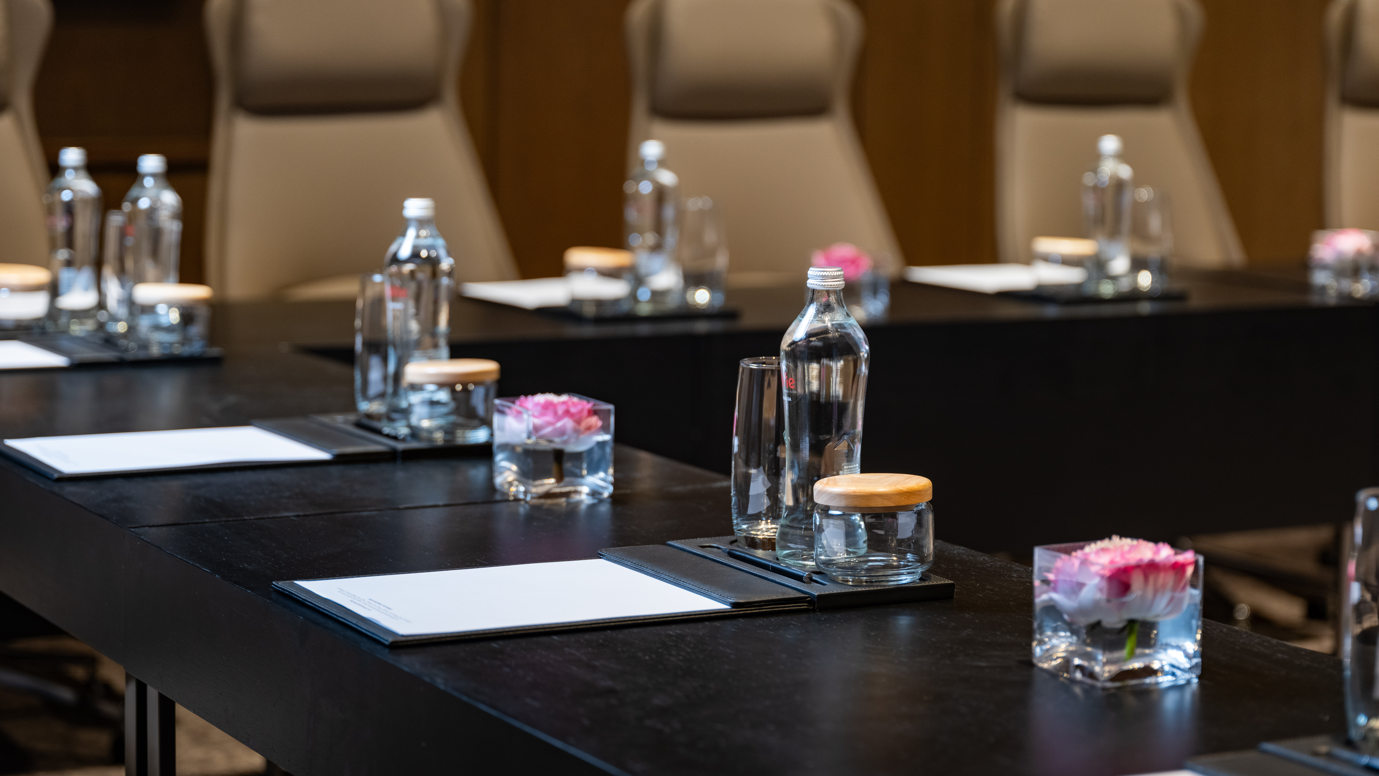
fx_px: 3181
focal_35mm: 87
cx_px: 695
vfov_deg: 13.9
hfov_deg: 24.5
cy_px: 329
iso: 640
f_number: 4
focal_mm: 100
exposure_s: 1/20
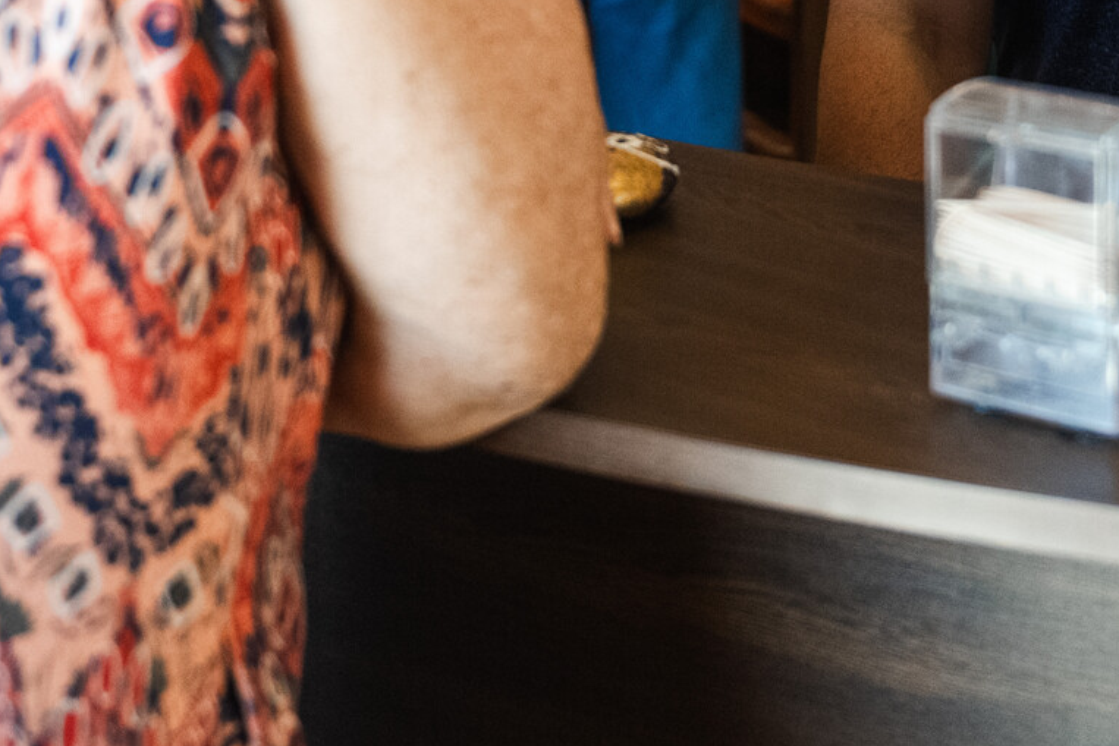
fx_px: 3285
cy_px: -382
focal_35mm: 106
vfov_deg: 12.3
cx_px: 642
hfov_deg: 19.3
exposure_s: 1/200
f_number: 2.8
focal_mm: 31.5
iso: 1600
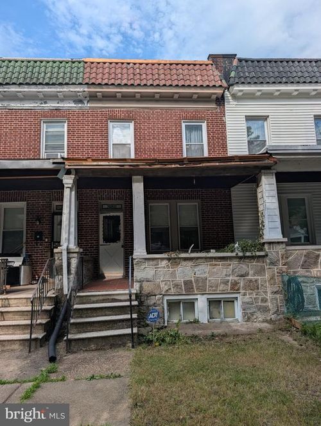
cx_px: 160
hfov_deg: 56.9
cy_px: 213
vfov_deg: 71.5
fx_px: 296
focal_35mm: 24
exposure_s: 1/1081
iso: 22
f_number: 1.68
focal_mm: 6.9
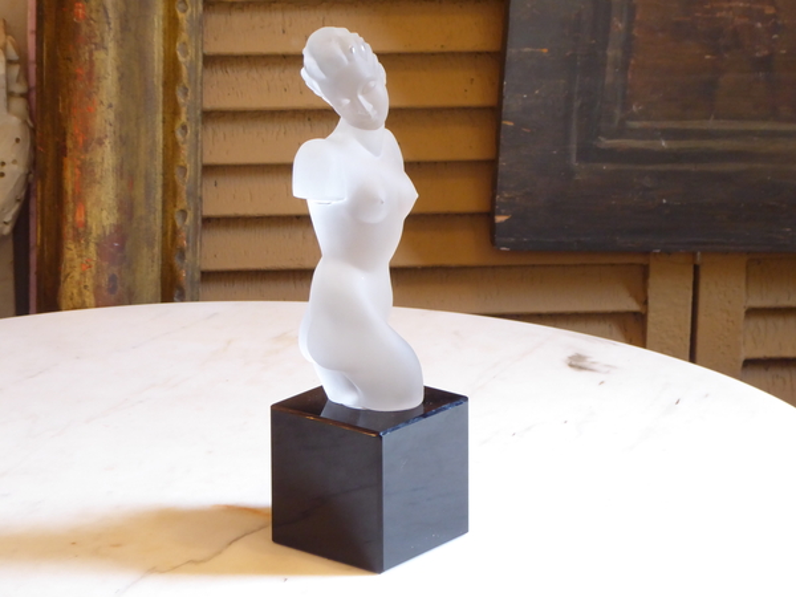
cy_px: 298
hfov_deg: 15.9
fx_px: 2851
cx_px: 398
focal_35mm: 124
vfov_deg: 12.0
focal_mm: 22.3
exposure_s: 1/6
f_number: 5.2
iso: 400
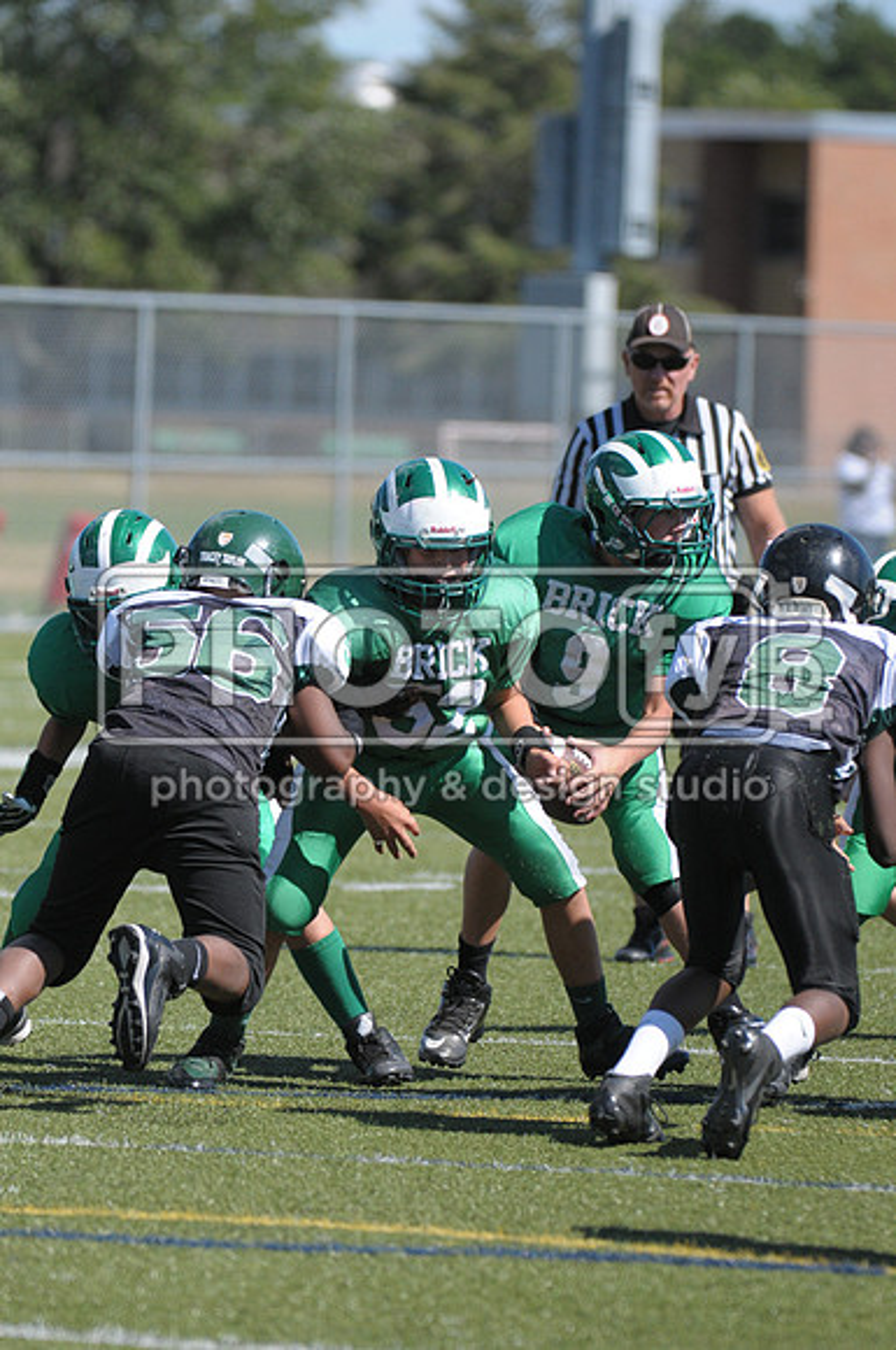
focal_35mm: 330
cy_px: 675
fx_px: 12356
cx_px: 448
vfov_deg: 6.3
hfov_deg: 4.2
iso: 640
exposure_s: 1/4000
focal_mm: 220
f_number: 4
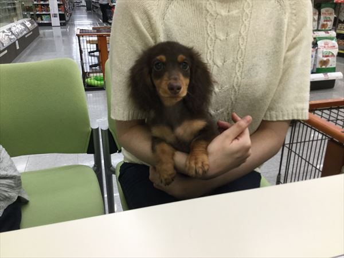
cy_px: 129
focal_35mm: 31
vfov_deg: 45.4
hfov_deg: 58.4
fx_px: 308
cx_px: 172
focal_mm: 3.3
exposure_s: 1/30
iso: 40
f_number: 2.4
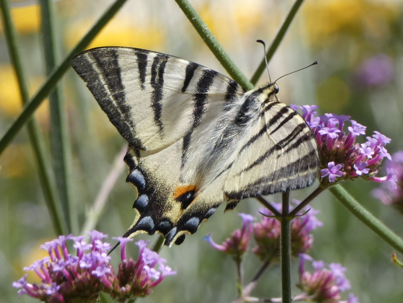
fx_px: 4215
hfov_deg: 5.5
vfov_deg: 4.1
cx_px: 202
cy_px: 152
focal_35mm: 362
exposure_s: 1/125
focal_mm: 64.9
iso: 80
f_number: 5.6
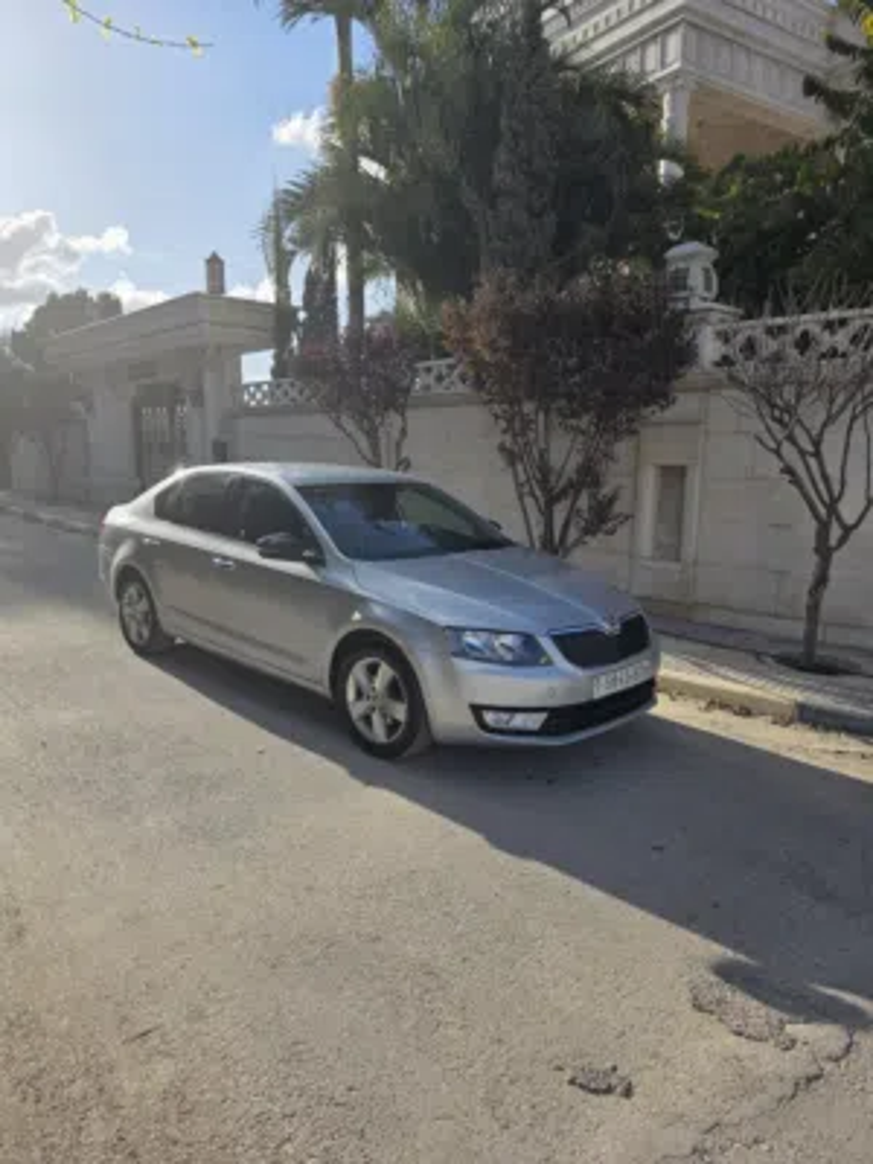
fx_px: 773
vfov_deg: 73.9
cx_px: 436
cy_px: 582
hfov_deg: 58.9
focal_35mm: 23
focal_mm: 6.3
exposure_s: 1/5296
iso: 80
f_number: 1.7
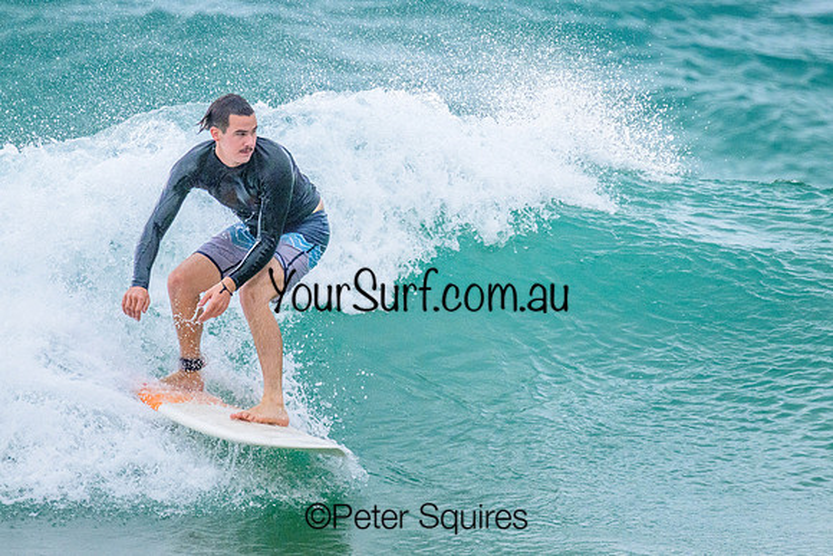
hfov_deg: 2.3
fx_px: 20980
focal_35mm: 907
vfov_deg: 1.5
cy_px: 248
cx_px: 446
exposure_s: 1/2000
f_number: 11
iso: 4500
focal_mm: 800
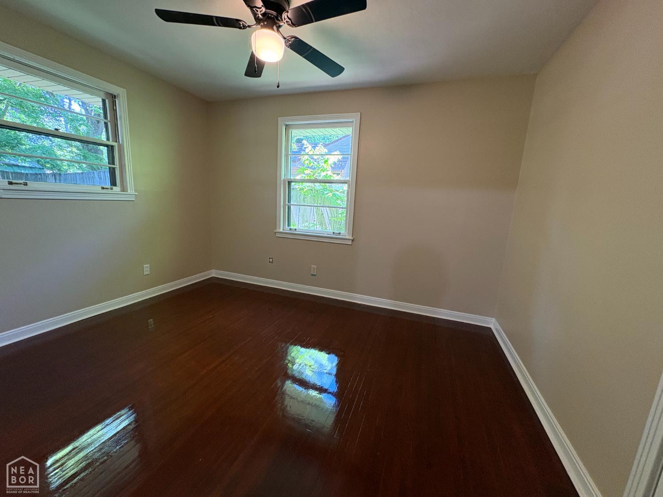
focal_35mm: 14
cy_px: 248
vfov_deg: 85.7
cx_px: 332
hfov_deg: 102.1
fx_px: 268
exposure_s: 1/60
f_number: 2.2
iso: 320
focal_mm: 2.22
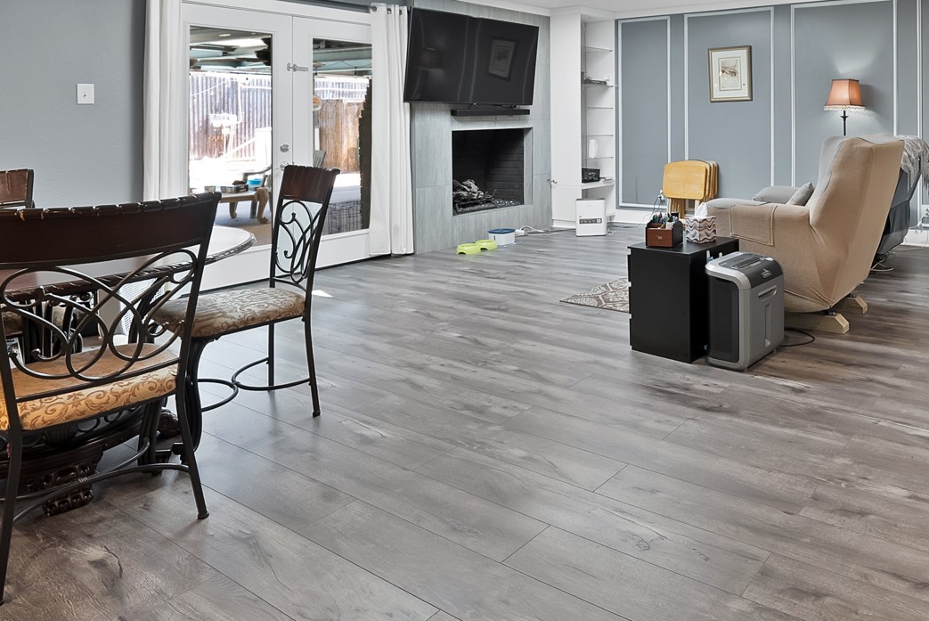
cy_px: 113
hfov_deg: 69.6
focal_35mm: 23
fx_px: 594
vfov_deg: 51.3
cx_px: 725
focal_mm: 12
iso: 640
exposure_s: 1/3
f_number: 9
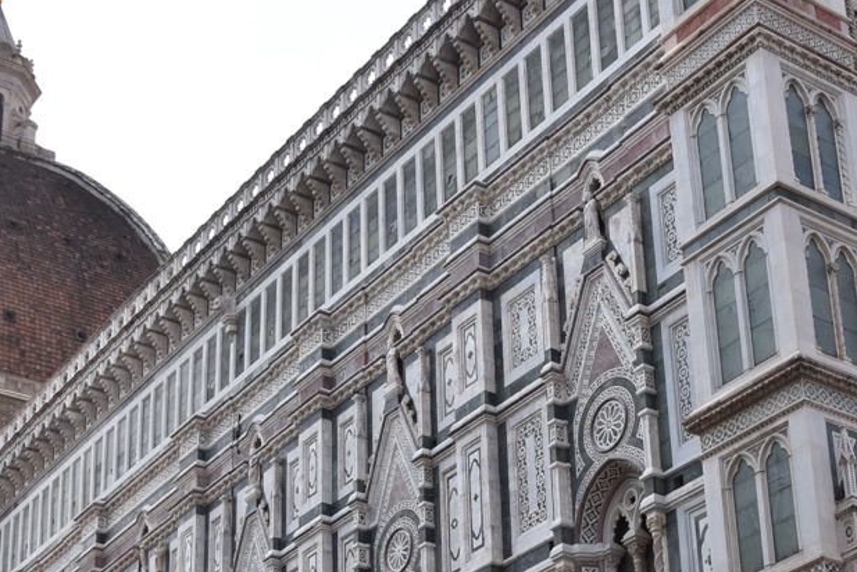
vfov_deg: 18.8
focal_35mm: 70
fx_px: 1667
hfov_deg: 28.7
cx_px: 524
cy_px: 611
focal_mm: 18
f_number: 8
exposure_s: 1/500
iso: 320
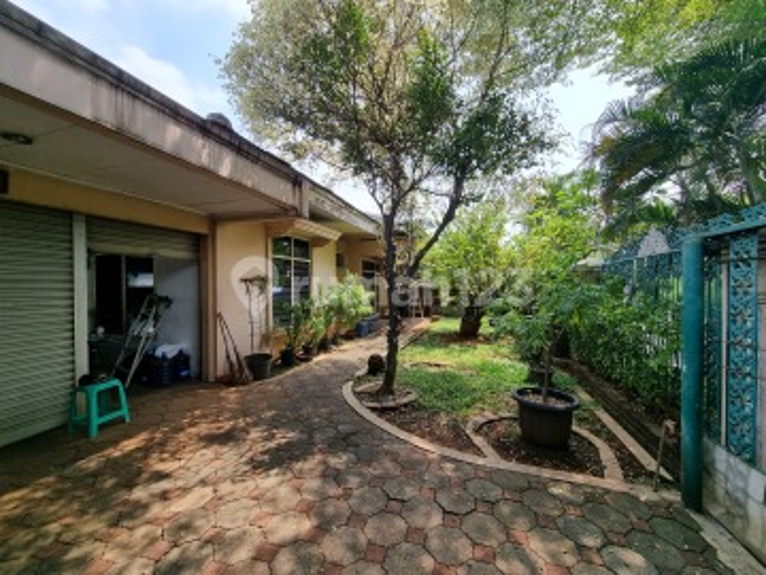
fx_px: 288
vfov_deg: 89.9
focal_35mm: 13
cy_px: 288
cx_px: 383
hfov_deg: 106.2
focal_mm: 2.2
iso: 50
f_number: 2.2
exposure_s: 1/676
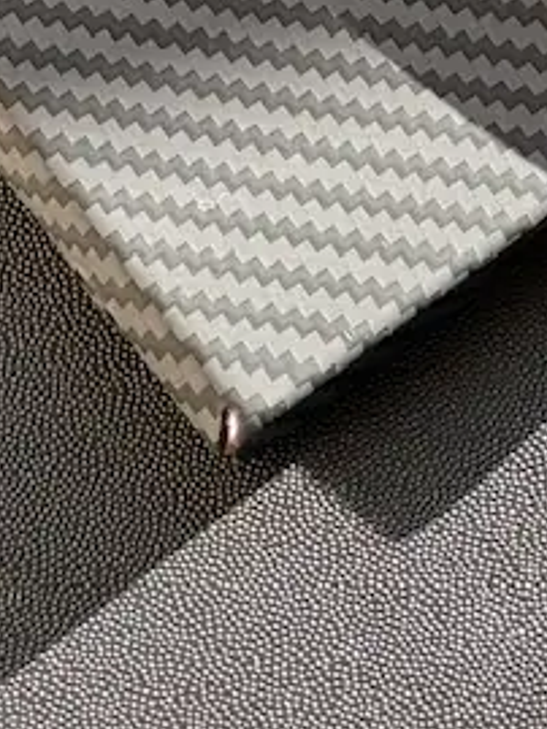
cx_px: 447
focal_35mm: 366
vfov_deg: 5.3
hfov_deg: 4.1
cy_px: -753
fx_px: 7705
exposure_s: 1/99
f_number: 2.8
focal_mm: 9
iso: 32
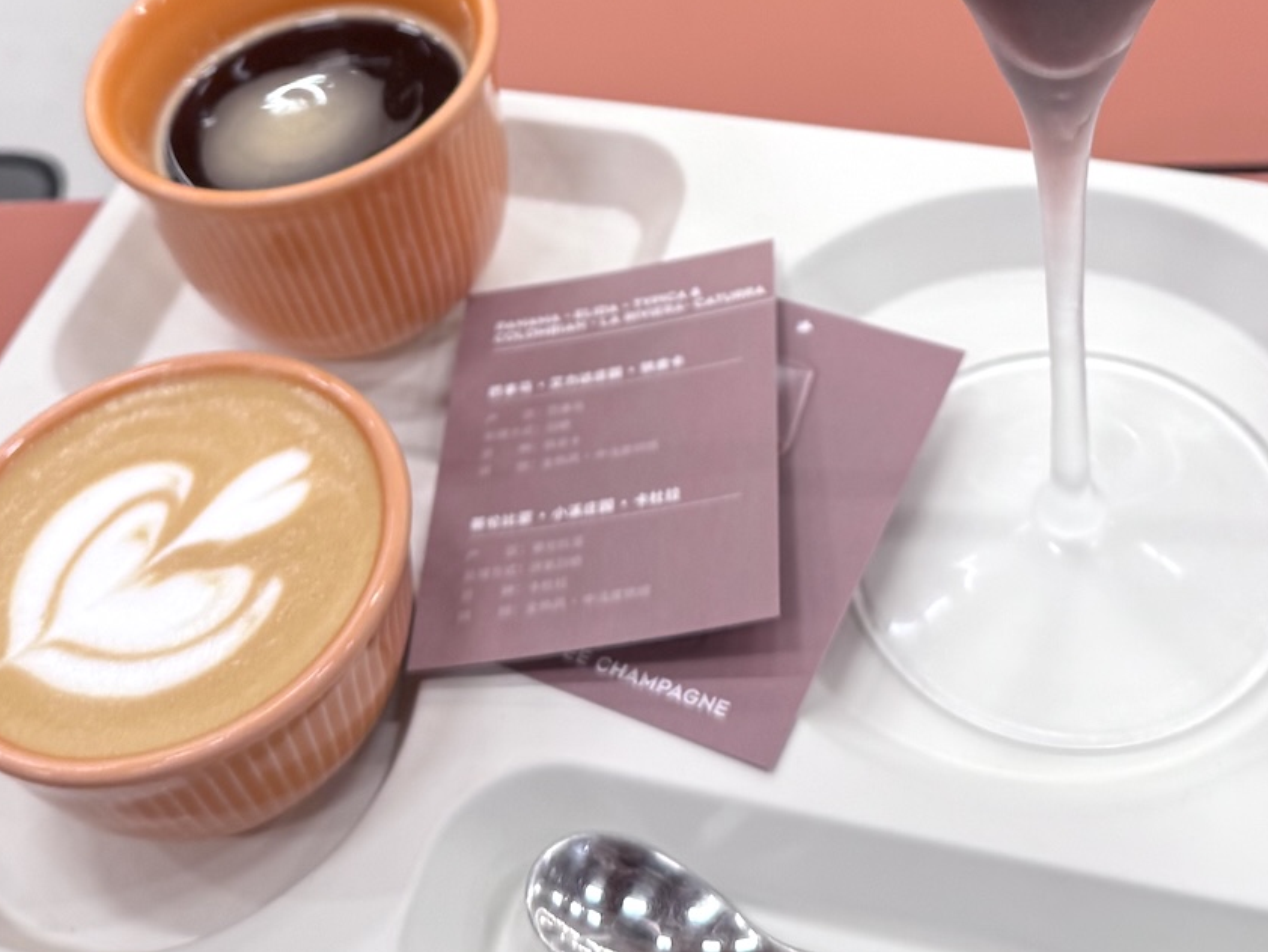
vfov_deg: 24.4
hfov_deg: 33.7
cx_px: 712
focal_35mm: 57
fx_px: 2089
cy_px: -18
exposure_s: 1/100
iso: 125
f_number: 1.78
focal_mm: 6.76
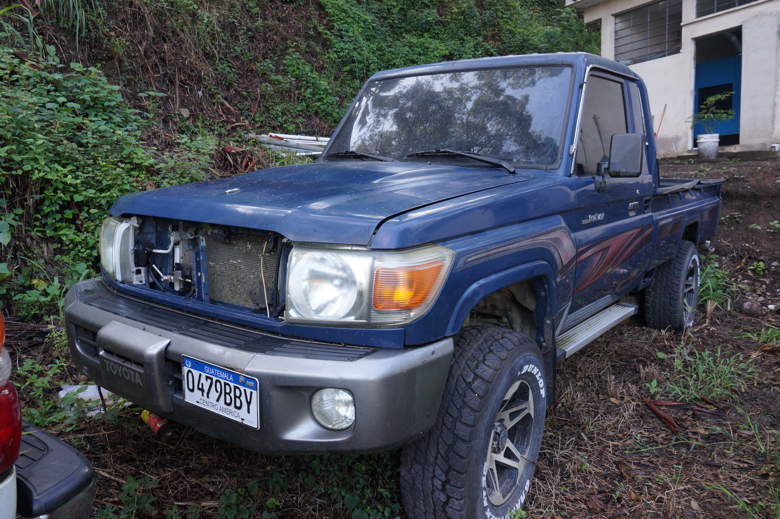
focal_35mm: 27
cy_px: 260
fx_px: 585
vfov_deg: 47.9
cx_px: 390
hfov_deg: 67.4
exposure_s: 1/100
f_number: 8
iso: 800
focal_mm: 18
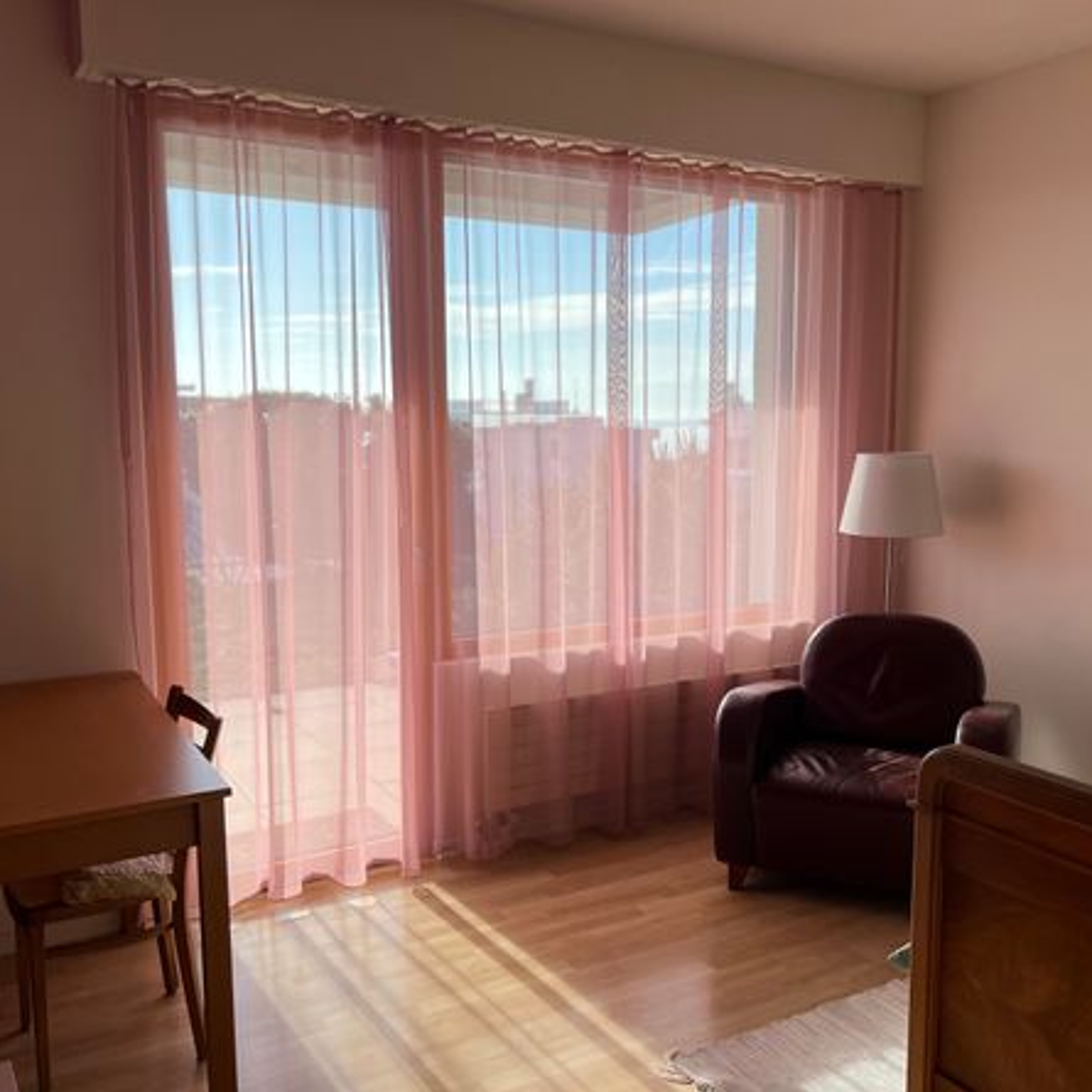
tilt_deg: -7.8
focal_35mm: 31
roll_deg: +0.2
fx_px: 1106
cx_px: 599
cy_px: 550
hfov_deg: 52.4
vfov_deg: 52.5
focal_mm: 5.1
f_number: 1.6
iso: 50
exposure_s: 1/959
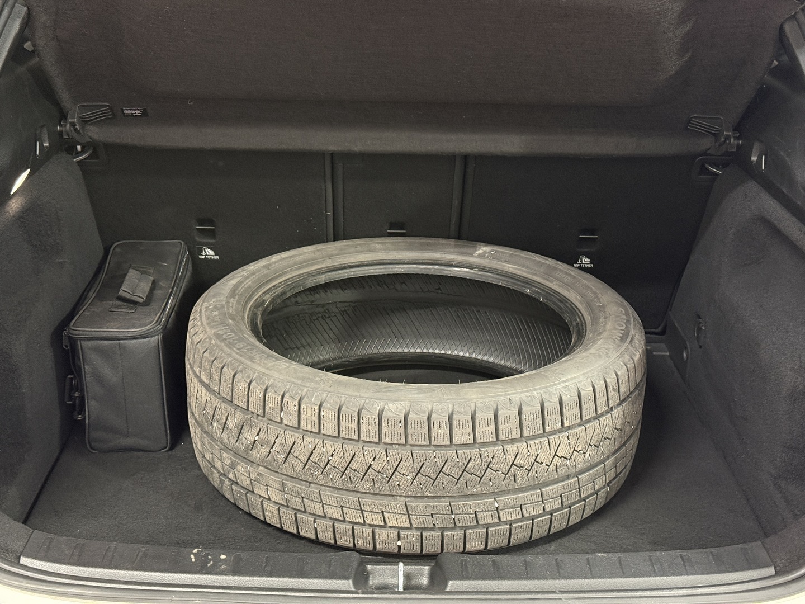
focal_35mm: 48
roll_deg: -1.4
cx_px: 402
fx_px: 1116
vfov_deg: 30.3
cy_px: 302
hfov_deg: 39.7
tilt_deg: -21.6
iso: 400
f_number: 1.78
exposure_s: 1/40
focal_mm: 6.76
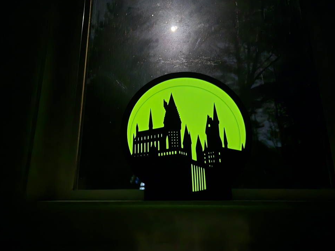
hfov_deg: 71.6
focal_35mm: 24
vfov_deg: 56.8
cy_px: 126
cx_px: 167
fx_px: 232
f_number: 1.8
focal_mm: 5.4
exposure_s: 1/8
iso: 3200
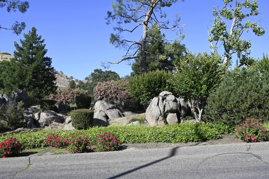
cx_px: 134
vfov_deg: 43.6
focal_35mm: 30
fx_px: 224
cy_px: 90
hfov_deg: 62.0
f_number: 6.3
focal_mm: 30
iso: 100
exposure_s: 1/320
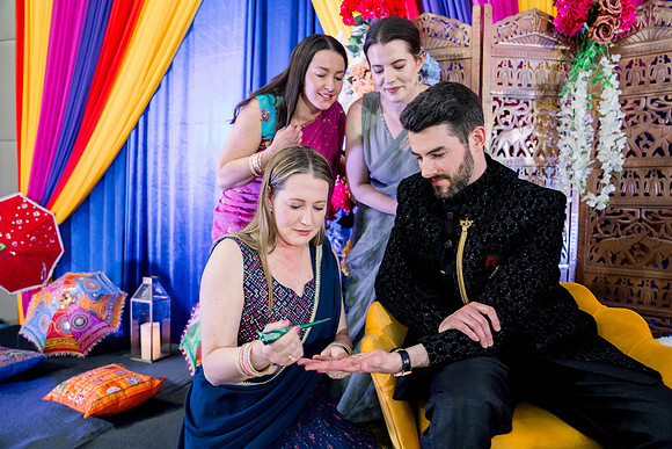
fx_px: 467
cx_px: 336
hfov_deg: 71.5
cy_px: 224
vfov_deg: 51.3
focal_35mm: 25
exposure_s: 1/125
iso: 1250
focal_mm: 25
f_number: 2.8
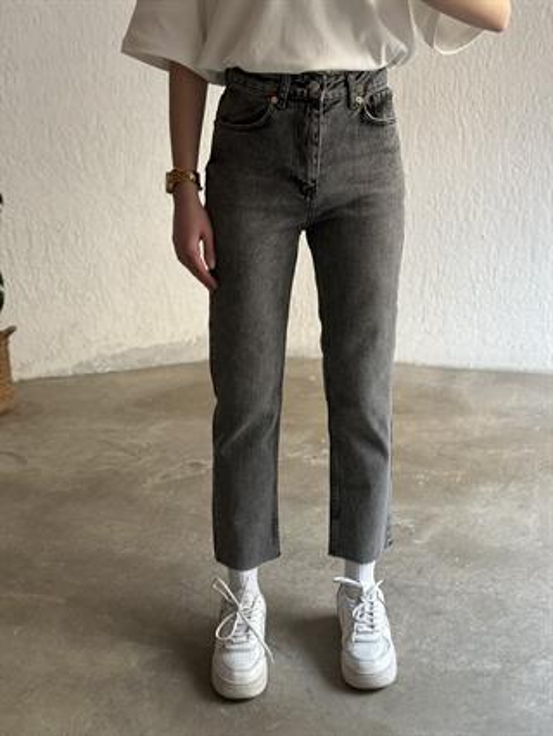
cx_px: 276
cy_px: 368
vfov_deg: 39.6
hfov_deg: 30.3
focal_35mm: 48
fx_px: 1021
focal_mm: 6.86
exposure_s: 1/60
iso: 250
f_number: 1.78
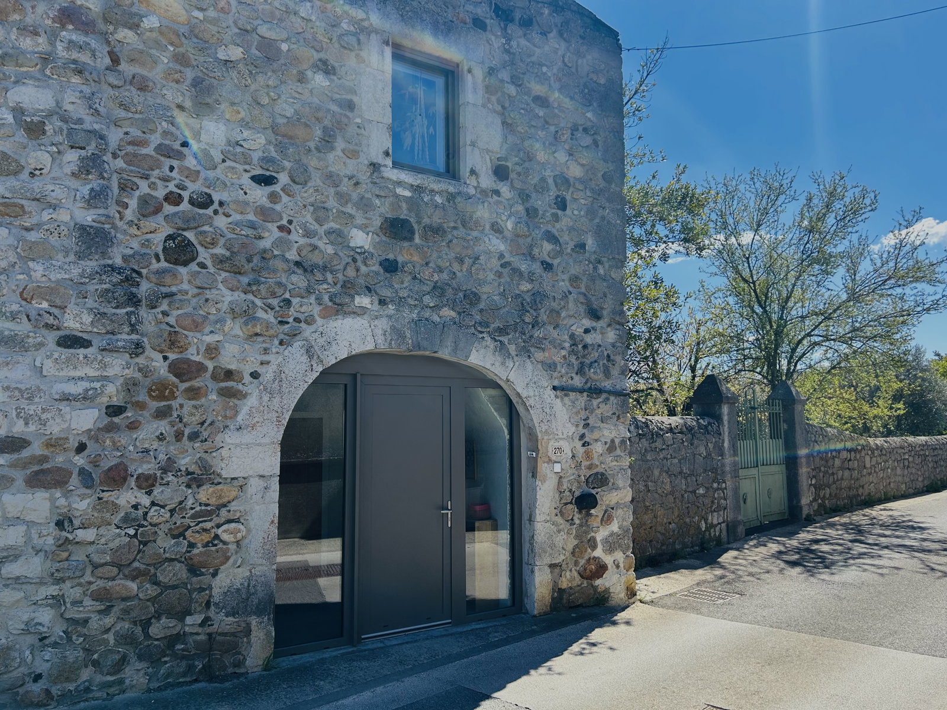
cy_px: 355
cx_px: 474
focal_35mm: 26
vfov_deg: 53.1
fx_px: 711
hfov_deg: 67.3
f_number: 1.5
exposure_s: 1/2457
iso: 50
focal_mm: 5.7
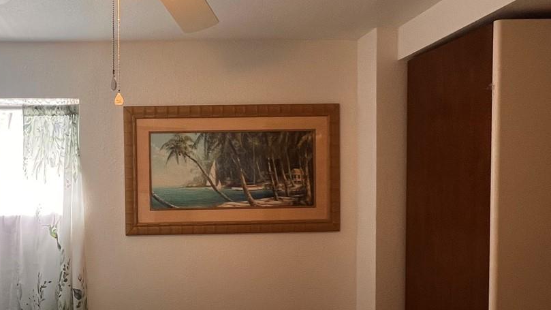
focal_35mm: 28
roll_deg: +0.2
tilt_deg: -1.3
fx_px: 409
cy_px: 174
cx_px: 175
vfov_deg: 41.4
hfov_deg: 65.8
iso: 200
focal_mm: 1.57
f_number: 1.8
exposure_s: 1/120
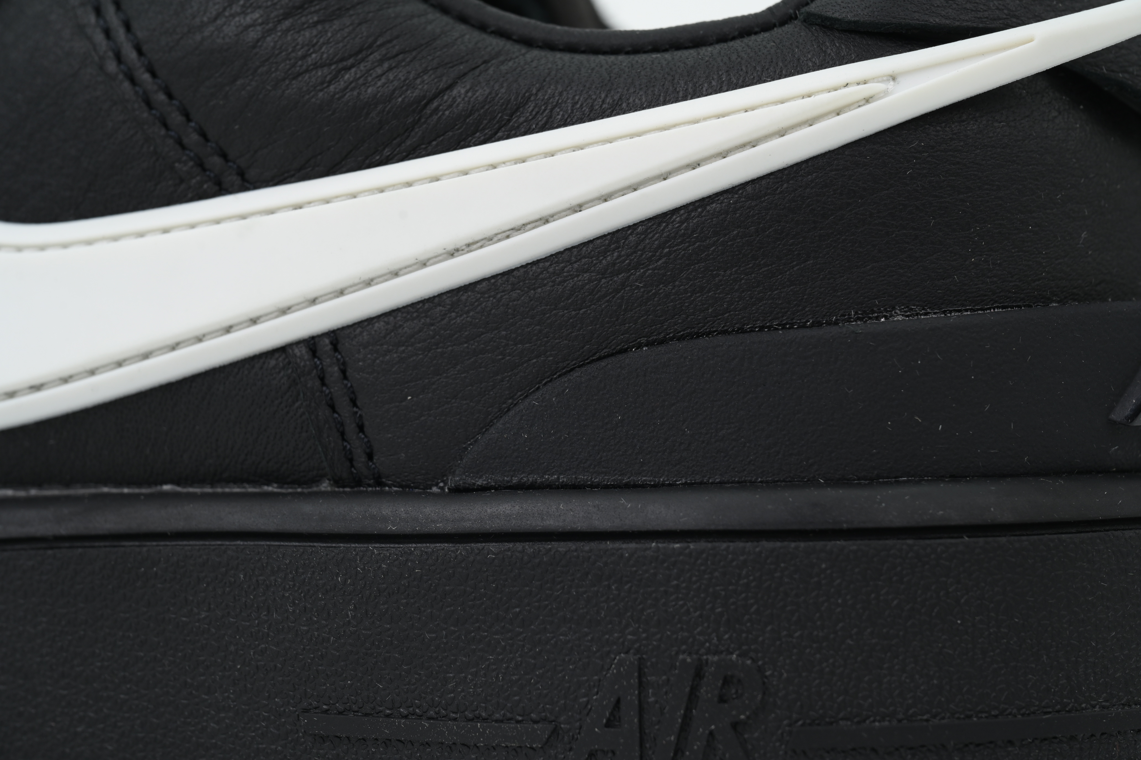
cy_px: 380
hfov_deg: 23.4
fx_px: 2757
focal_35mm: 87
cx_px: 570
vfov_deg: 15.7
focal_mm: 87
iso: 400
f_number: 10
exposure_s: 1/100
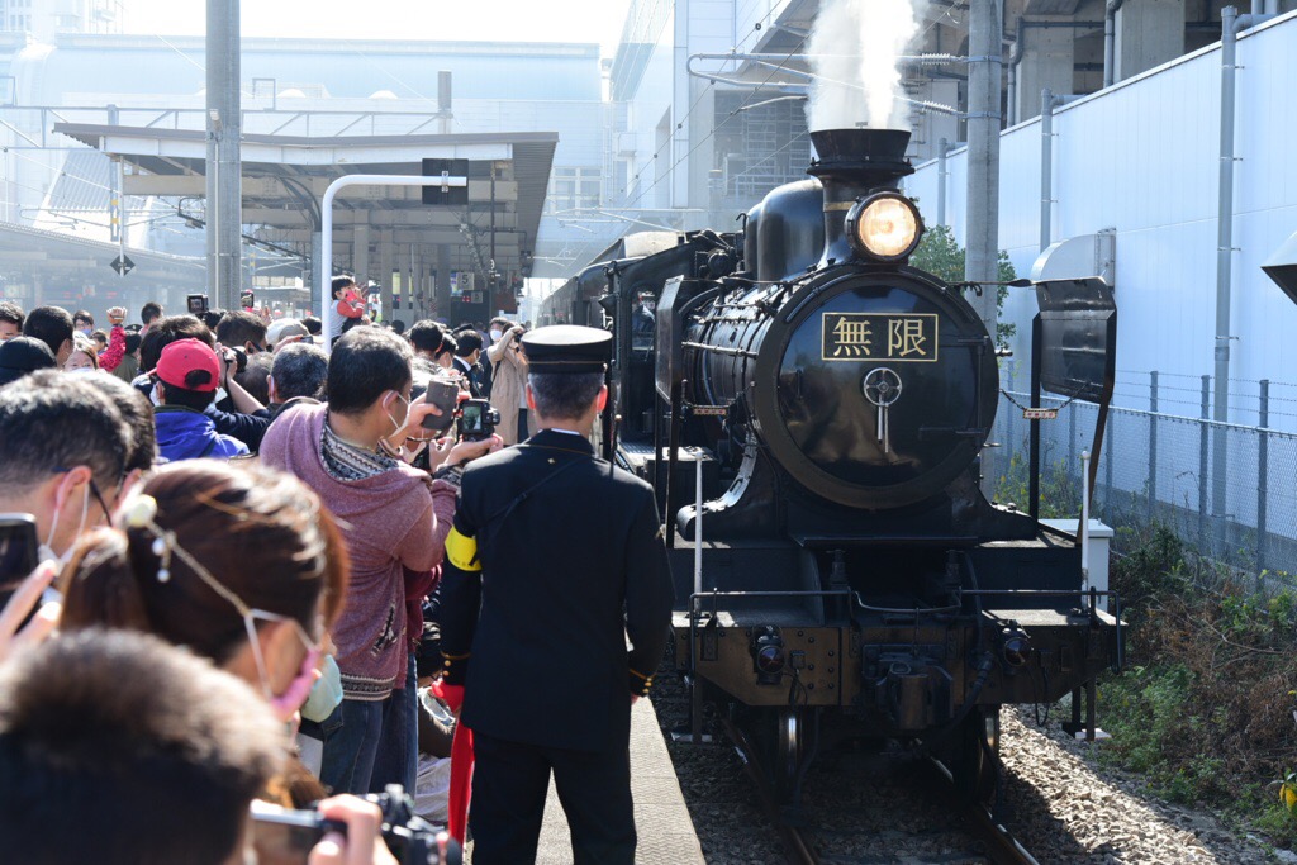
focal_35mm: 62
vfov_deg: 21.9
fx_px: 2234
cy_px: 432
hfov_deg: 32.4
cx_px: 648
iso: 400
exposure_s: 1/200
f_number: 7.1
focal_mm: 62
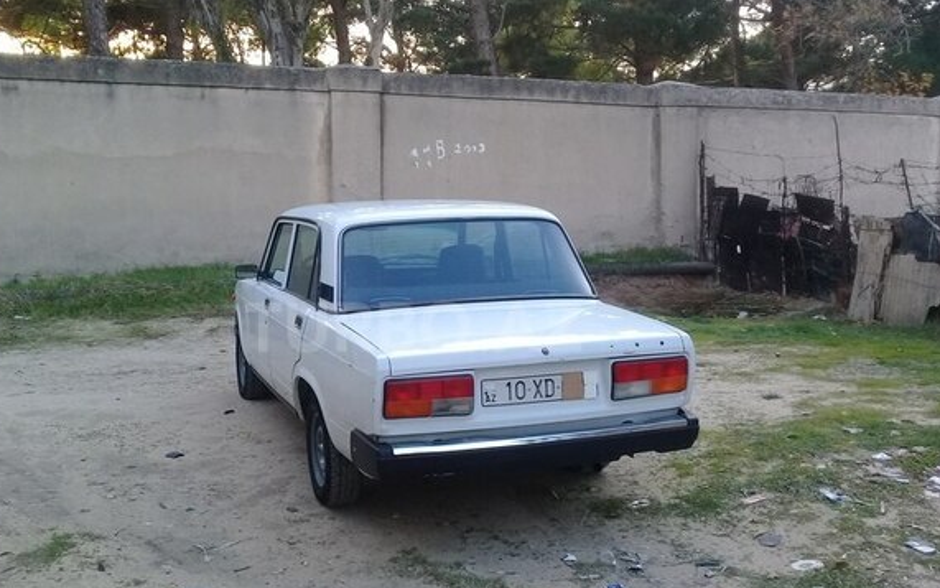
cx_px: 413
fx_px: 974
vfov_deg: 33.6
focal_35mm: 38
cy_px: 327
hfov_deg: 51.4
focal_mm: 3.3
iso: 50
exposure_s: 1/114
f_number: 2.2
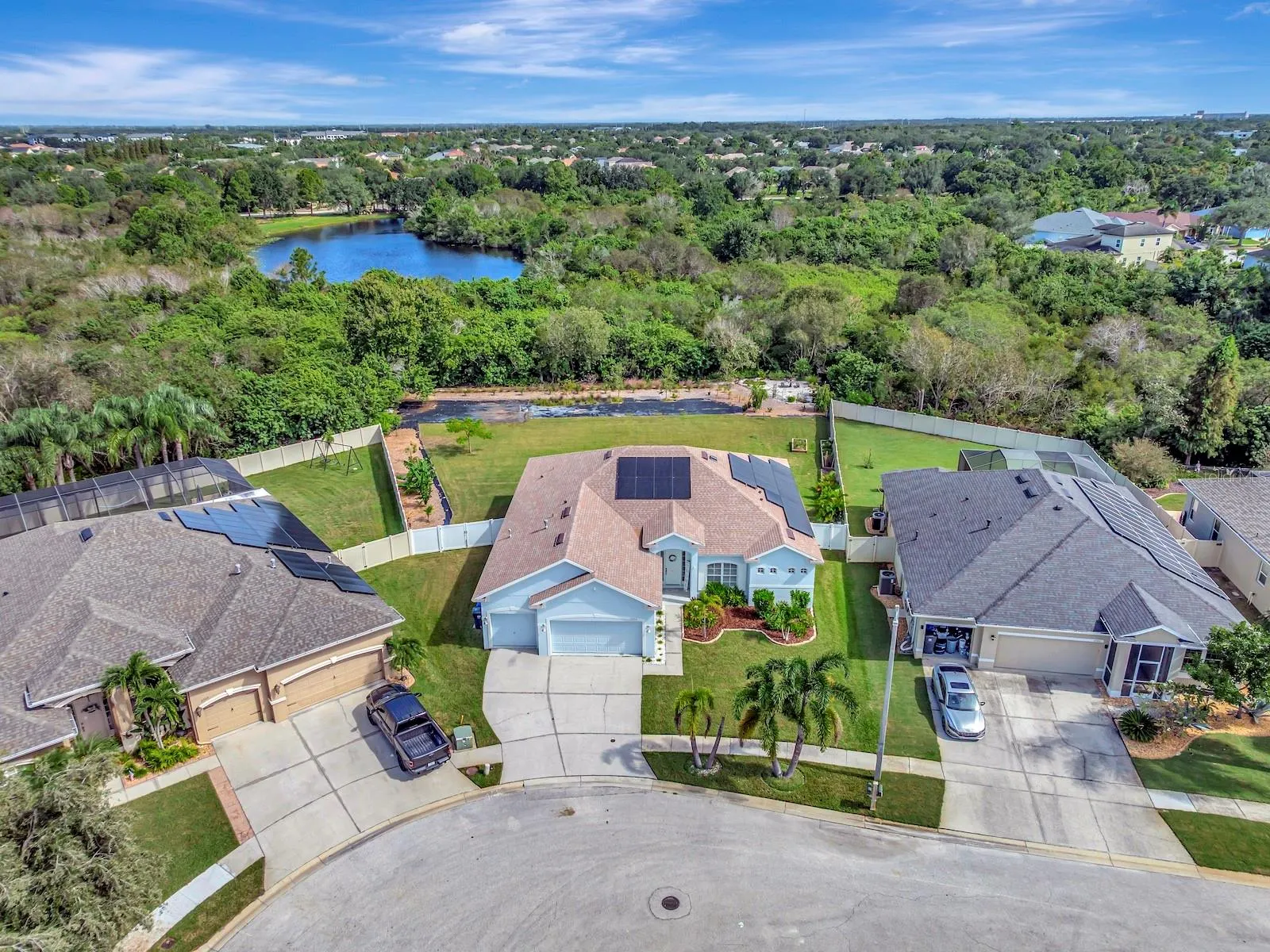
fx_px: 881
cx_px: 635
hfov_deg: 71.6
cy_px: 476
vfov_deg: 56.8
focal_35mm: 24
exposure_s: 1/2000
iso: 110
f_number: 2.8
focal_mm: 12.29
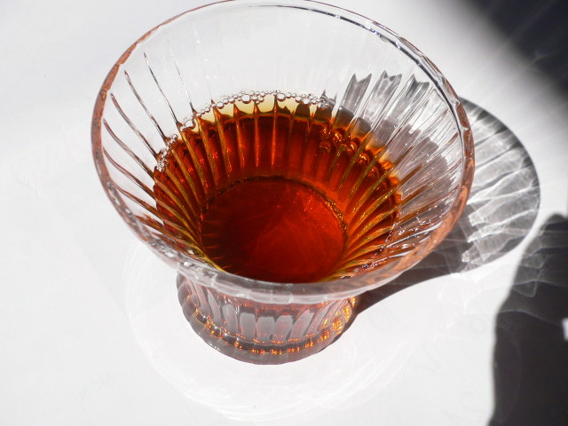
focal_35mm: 35
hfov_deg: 52.6
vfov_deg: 40.7
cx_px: 284
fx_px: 574
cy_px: 213
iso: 80
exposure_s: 1/250
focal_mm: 5.8
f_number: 5.6
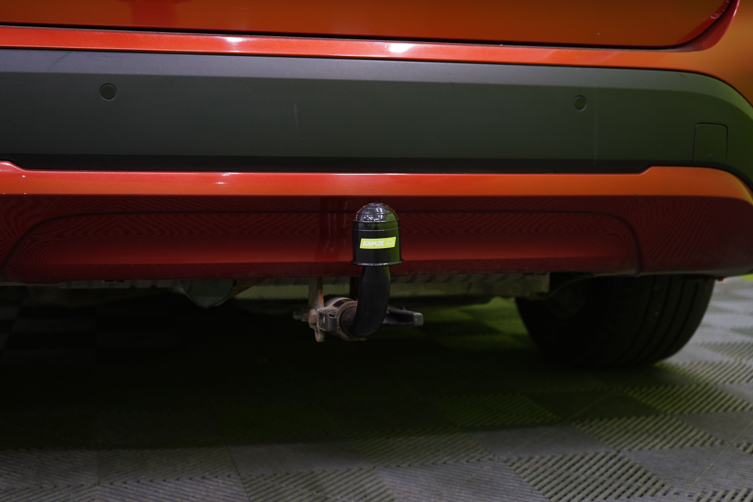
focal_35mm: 49
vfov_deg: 27.5
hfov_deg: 40.3
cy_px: 251
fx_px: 1025
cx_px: 376
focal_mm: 49
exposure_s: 1/30
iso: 640
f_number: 5
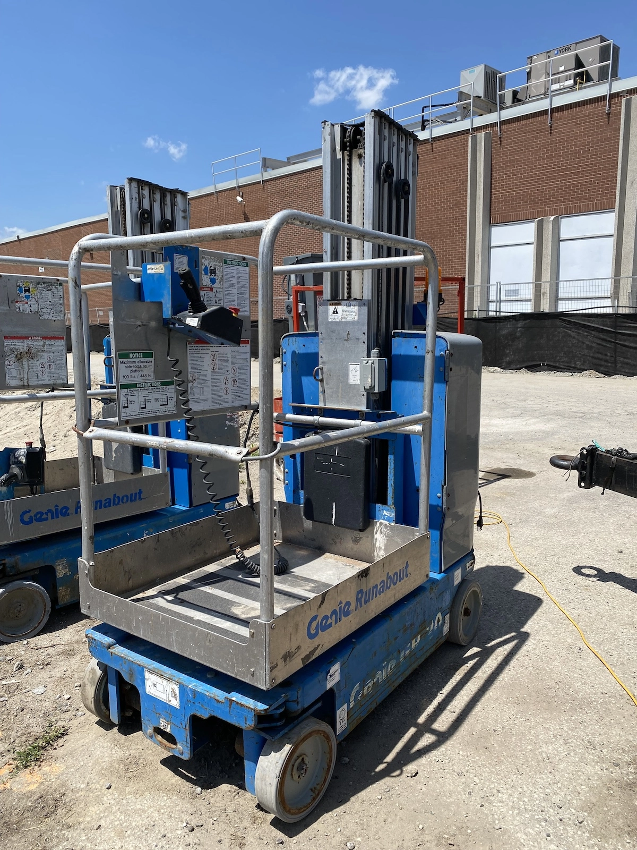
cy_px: 425
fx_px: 638
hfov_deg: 53.1
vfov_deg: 67.3
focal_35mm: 26
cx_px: 318
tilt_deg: -9.4
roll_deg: +2.9
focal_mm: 4.2
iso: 32
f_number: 1.8
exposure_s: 1/2967
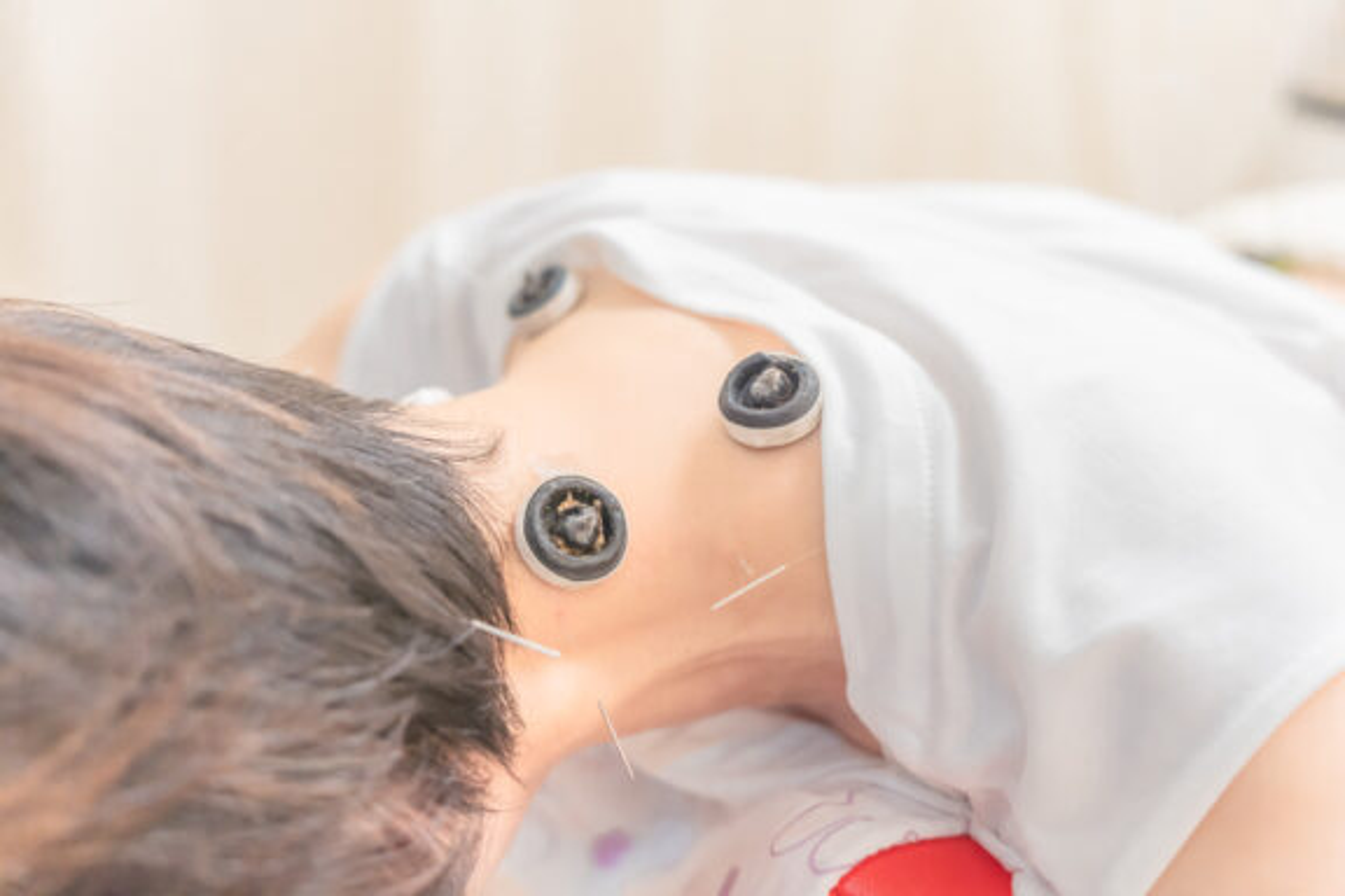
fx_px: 1554
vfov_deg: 32.2
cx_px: 672
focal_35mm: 42
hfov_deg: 46.8
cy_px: 448
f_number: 2.8
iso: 2500
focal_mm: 41.6
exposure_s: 1/320
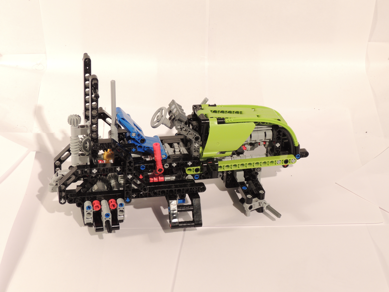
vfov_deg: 21.0
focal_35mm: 70
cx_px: 194
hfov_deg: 27.8
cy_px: 146
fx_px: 787
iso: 100
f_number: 6.1
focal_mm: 12.4
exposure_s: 1/2.5
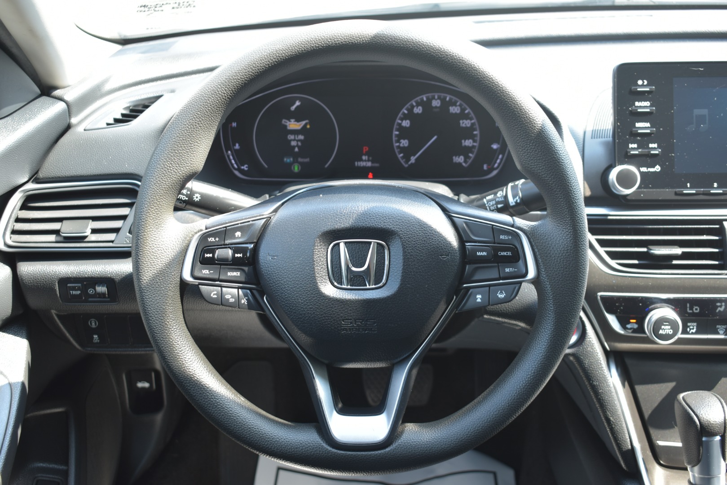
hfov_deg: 45.0
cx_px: 364
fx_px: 879
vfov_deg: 30.9
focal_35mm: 44
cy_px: 242
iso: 100
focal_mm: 29
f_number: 4.2
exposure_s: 1/20
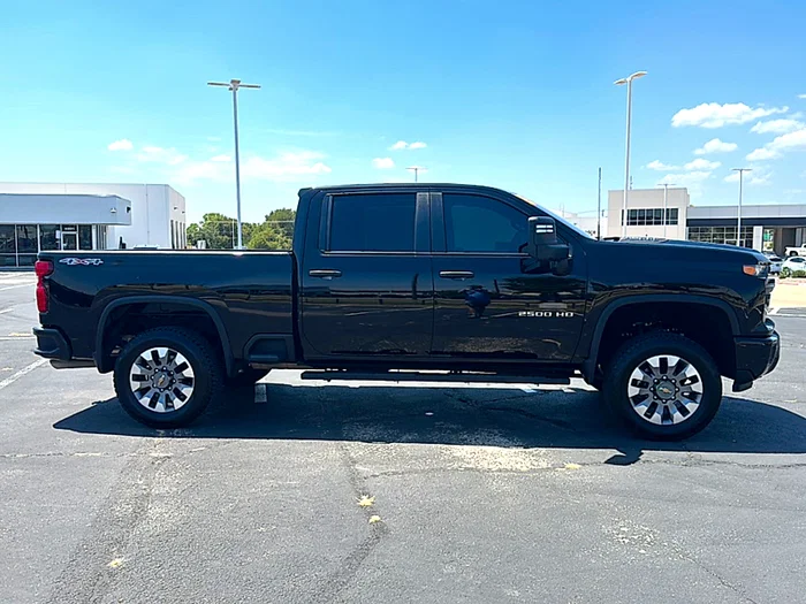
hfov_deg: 69.4
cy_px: 302
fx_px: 582
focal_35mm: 25
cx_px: 403
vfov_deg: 54.9
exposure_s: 1/4219
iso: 80
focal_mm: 6.86
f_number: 1.78
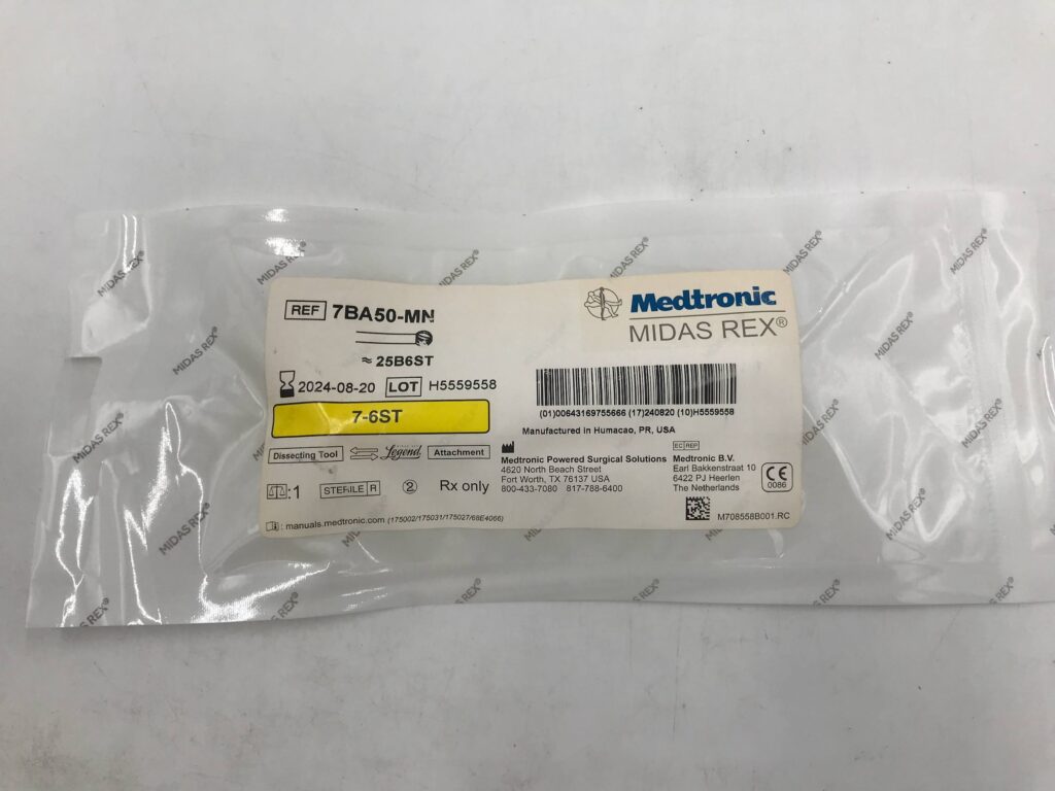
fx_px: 853
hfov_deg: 63.4
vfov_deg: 49.7
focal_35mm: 28
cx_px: 528
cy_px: 396
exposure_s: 1/272
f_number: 1.8
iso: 20
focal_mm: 3.99
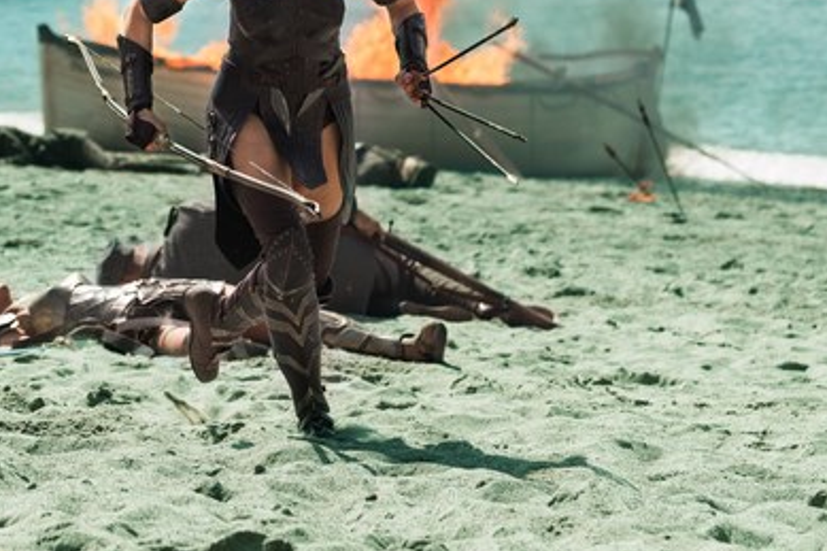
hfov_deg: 10.4
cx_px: 285
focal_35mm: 198
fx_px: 4546
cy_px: 129
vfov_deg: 6.9
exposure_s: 1/1600
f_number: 5.6
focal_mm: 110
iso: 400
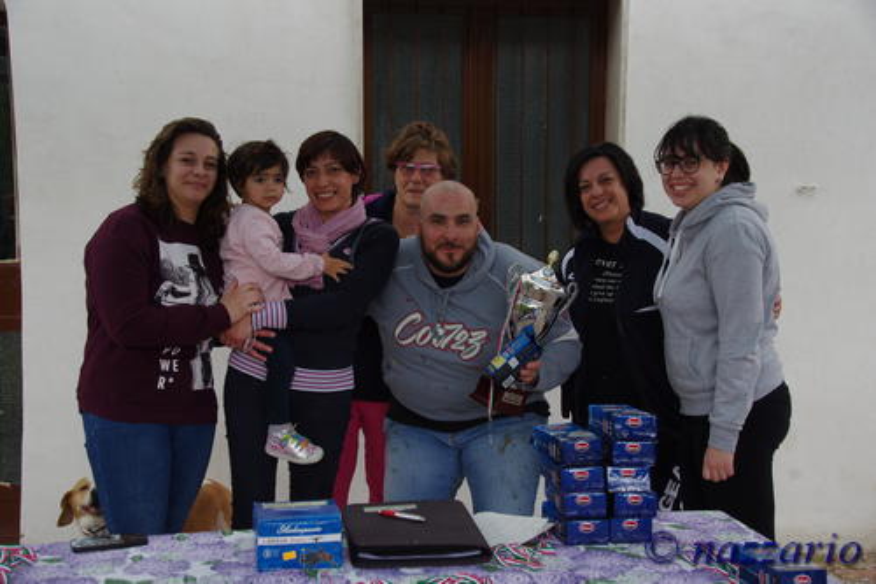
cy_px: 292
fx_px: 1338
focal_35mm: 55
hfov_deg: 36.3
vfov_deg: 24.6
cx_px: 438
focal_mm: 37
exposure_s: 1/60
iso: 400
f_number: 8
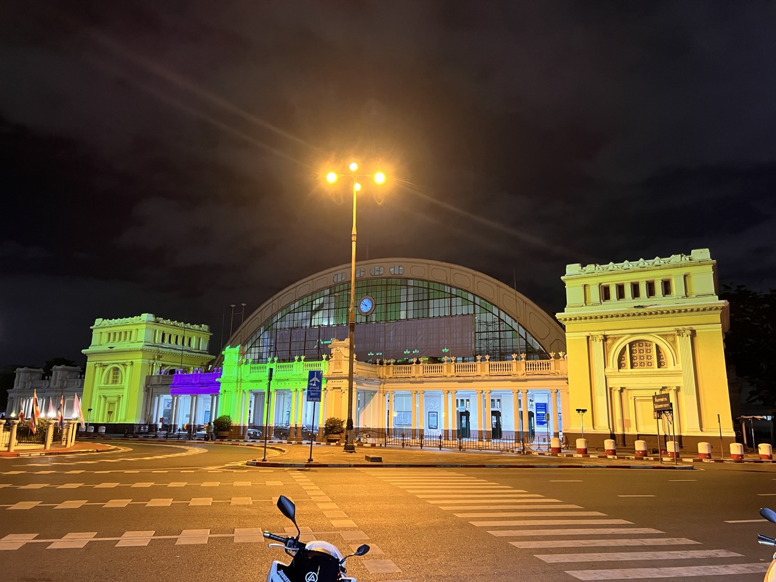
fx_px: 583
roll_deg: -1.1
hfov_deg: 67.3
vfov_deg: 53.1
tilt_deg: +12.7
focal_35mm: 26
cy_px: 291
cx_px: 388
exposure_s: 1/33
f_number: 1.5
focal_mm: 5.7
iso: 400
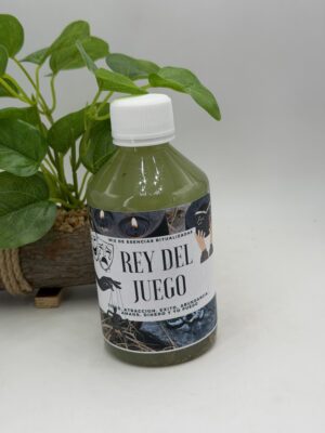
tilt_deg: -17.2
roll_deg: +3.0
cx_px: 162
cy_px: 216
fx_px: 601
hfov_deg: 30.3
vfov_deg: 39.7
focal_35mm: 48
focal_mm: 6.76
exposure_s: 1/1980
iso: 64
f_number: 1.78
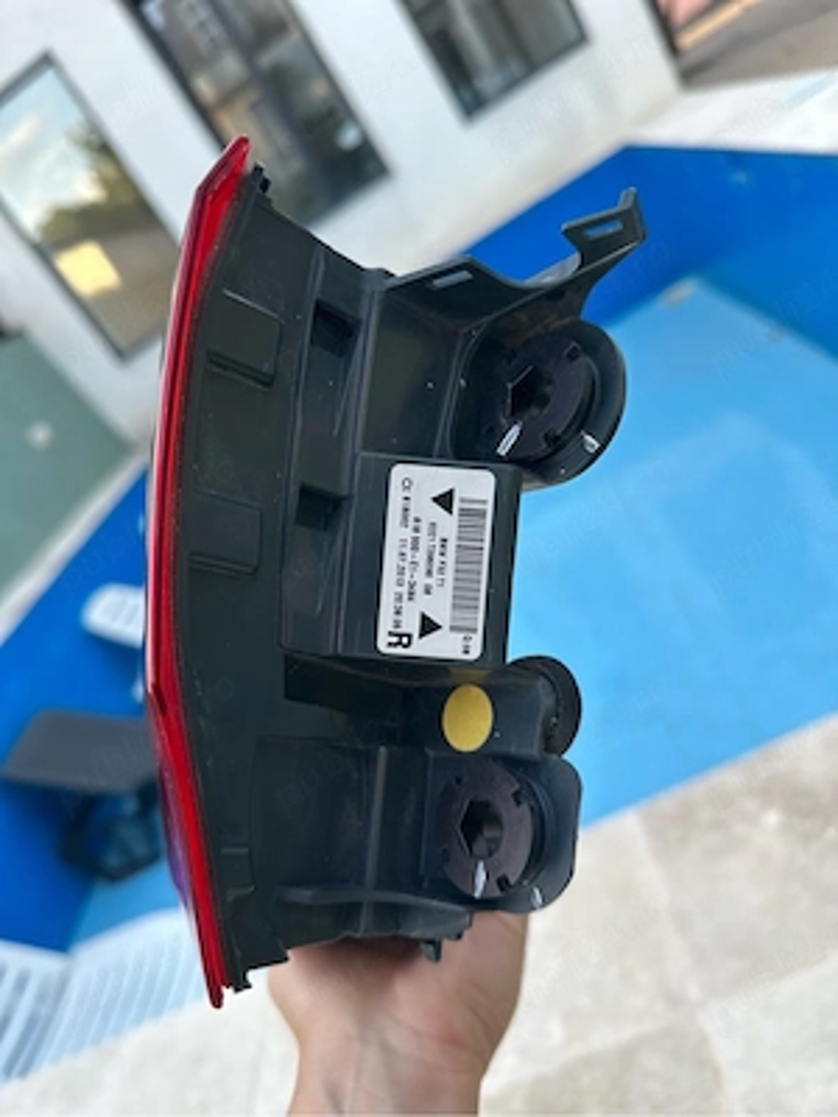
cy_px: 558
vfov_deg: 71.6
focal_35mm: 24
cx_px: 419
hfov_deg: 56.8
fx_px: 775
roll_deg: +36.2
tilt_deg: -21.8
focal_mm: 6.86
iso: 64
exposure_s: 1/217
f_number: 1.78
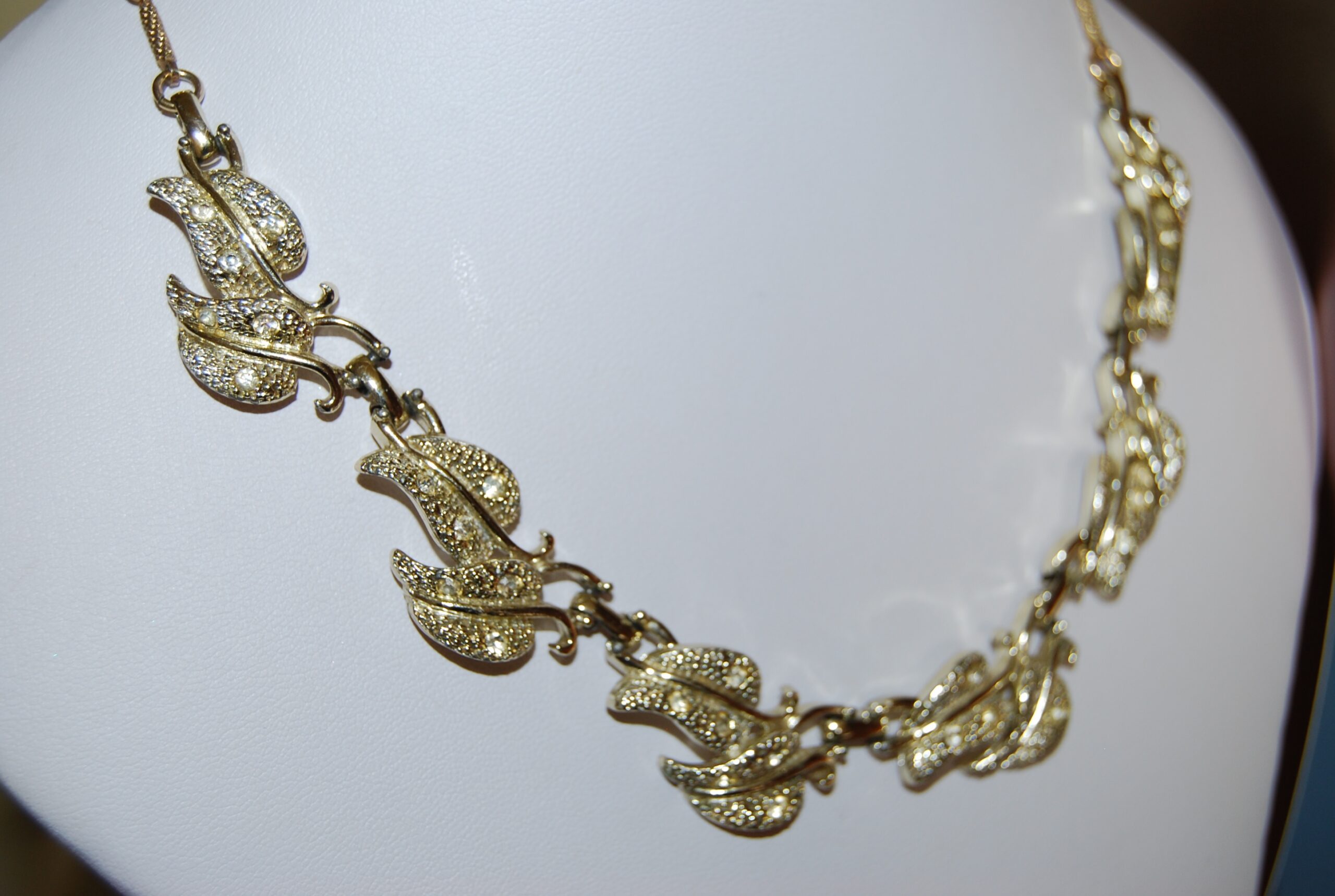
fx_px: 2118
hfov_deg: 35.0
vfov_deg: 23.9
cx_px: 668
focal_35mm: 57
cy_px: 448
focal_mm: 38
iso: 200
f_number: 4.8
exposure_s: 1/60
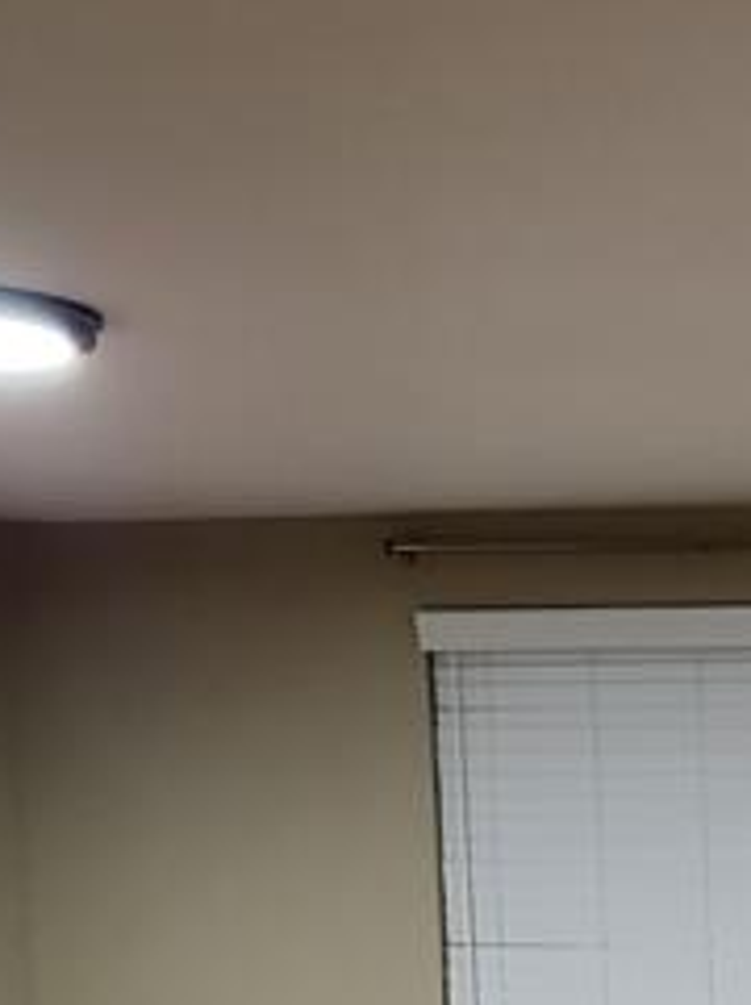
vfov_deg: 22.1
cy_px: 1159
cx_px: 910
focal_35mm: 83
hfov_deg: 16.9
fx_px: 2407
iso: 400
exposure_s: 1/40
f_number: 1.8
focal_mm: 4.25
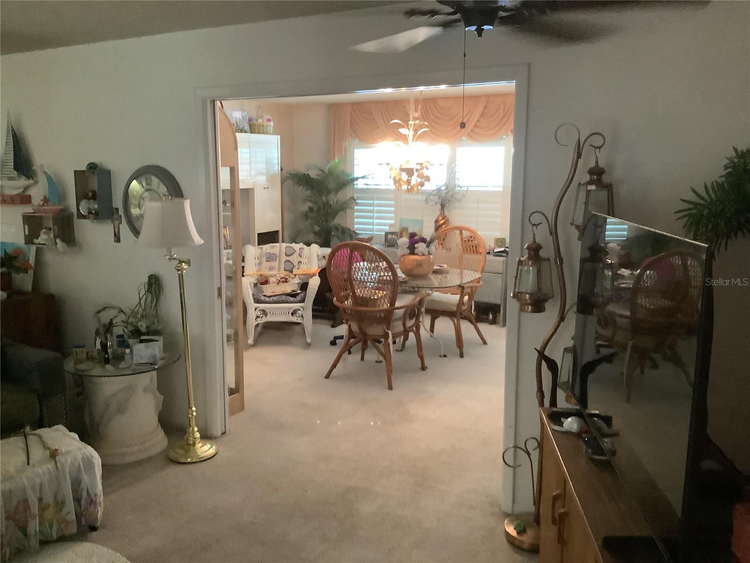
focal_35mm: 31
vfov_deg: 45.4
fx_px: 672
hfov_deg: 58.4
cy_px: 282
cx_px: 375
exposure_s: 1/30
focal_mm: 3.3
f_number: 2.4
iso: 500
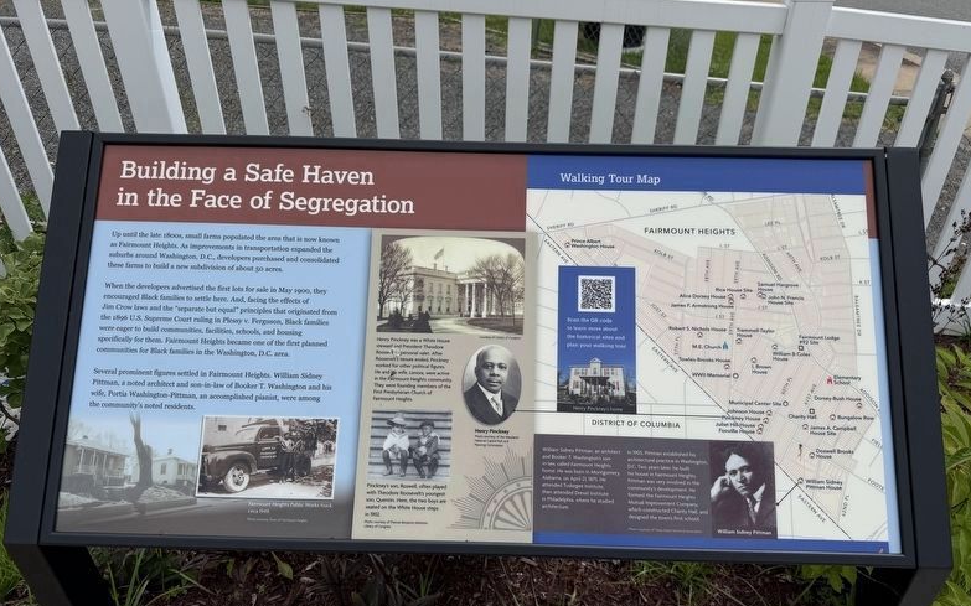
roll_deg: -2.4
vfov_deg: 47.6
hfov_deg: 70.4
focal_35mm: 26
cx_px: 485
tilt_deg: -32.0
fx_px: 688
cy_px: 311
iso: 80
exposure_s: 1/6711
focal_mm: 6.76
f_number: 1.78
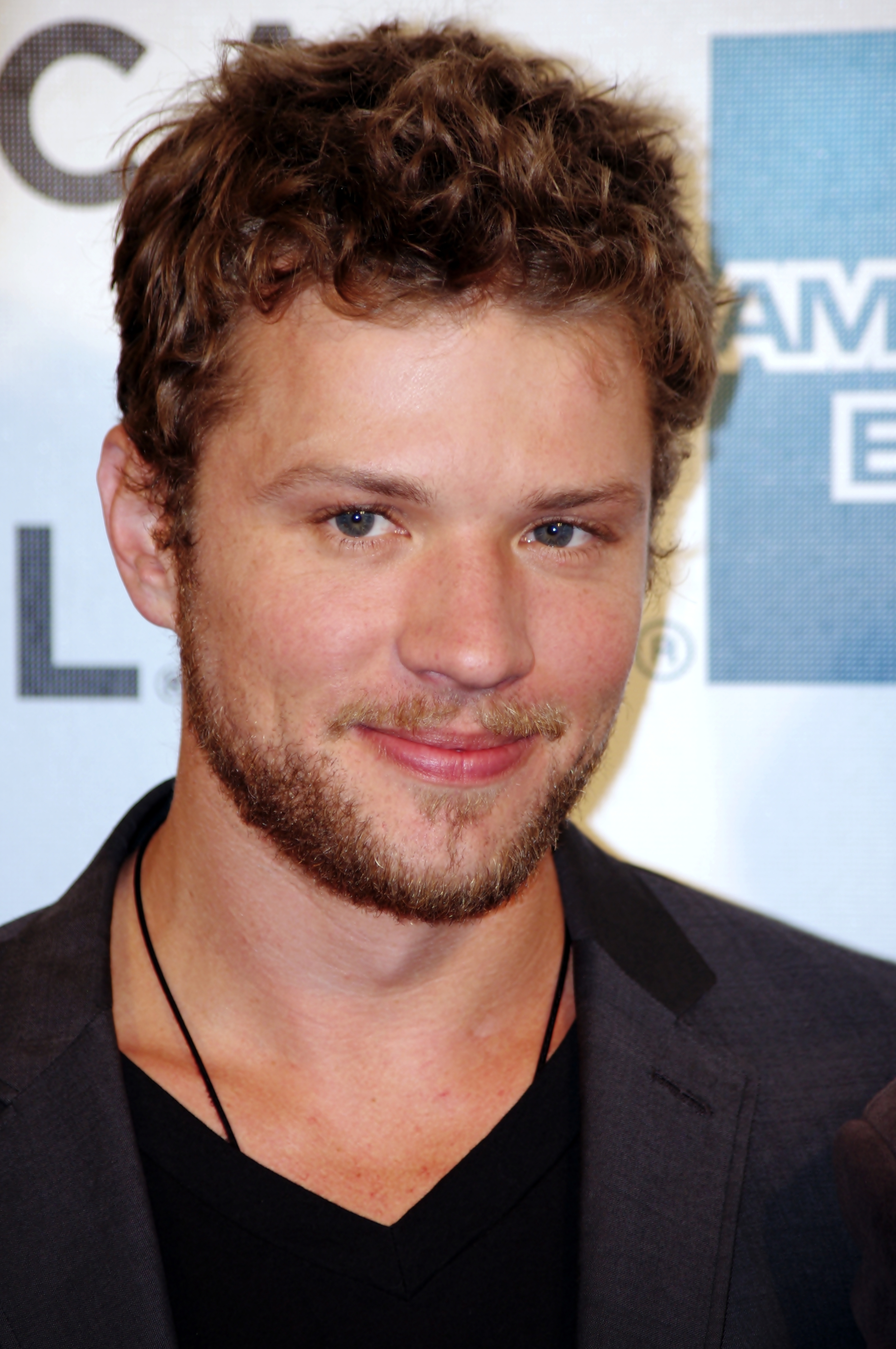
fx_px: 8421
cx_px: 448
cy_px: 674
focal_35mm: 225
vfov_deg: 9.2
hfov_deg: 6.1
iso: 200
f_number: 4.5
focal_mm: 150
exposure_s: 1/80
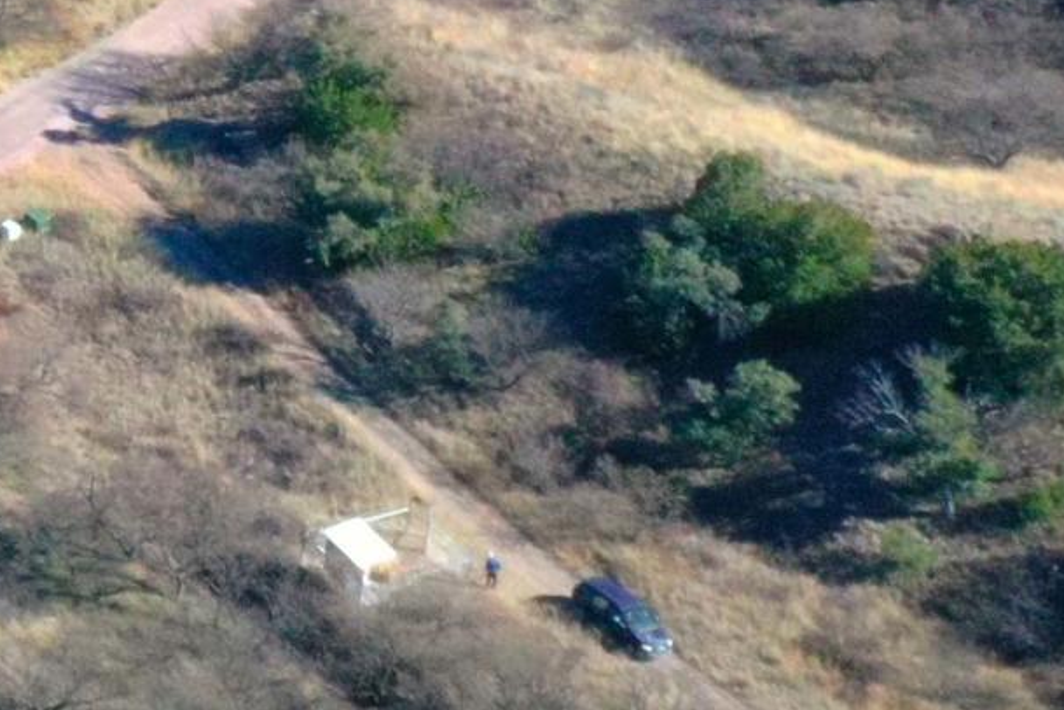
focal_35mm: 138
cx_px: -1165
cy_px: -953
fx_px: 4078
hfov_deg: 12.7
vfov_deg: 9.0
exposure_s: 1/400
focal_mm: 10.26
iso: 800
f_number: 11
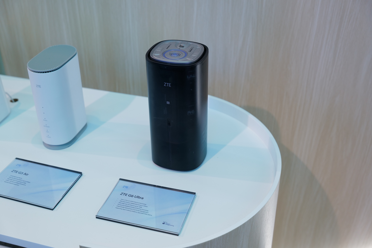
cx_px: 186
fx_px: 486
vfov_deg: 28.6
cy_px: 124
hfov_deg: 41.9
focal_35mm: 47
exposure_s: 1/125
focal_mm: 47
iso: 800
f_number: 4
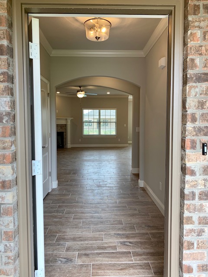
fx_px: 208
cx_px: 104
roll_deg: +1.0
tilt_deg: -2.7
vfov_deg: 67.3
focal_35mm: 26
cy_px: 138
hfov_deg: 53.1
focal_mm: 4.25
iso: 50
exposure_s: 1/120
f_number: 1.8
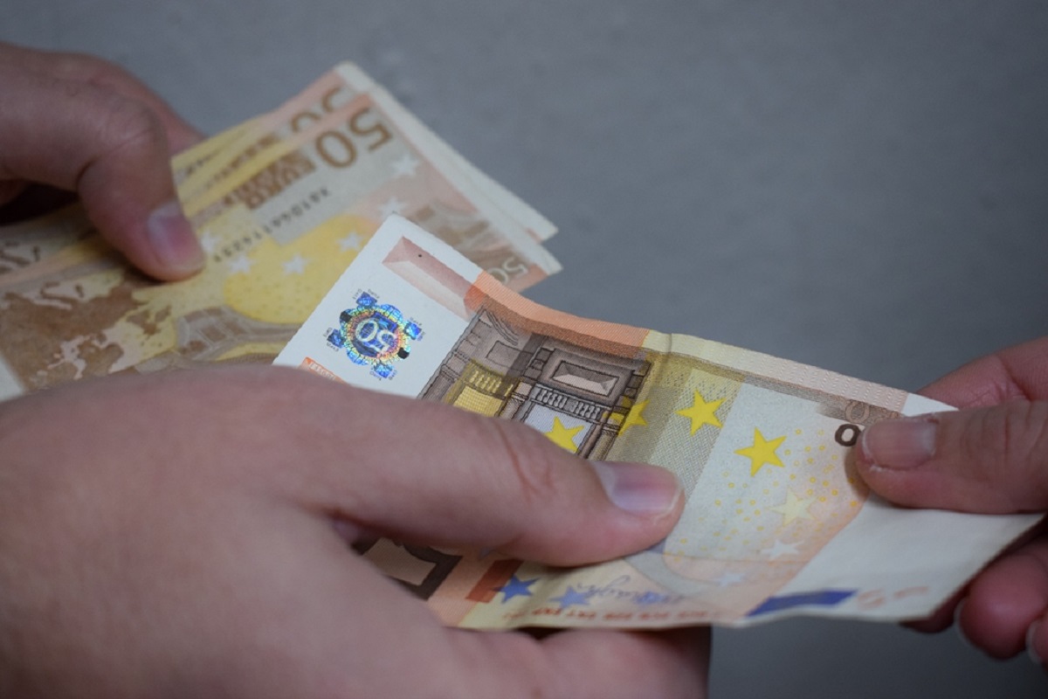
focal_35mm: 69
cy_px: 350
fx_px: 2009
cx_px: 524
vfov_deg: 19.7
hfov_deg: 29.2
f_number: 5.3
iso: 800
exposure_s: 1/60
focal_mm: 46
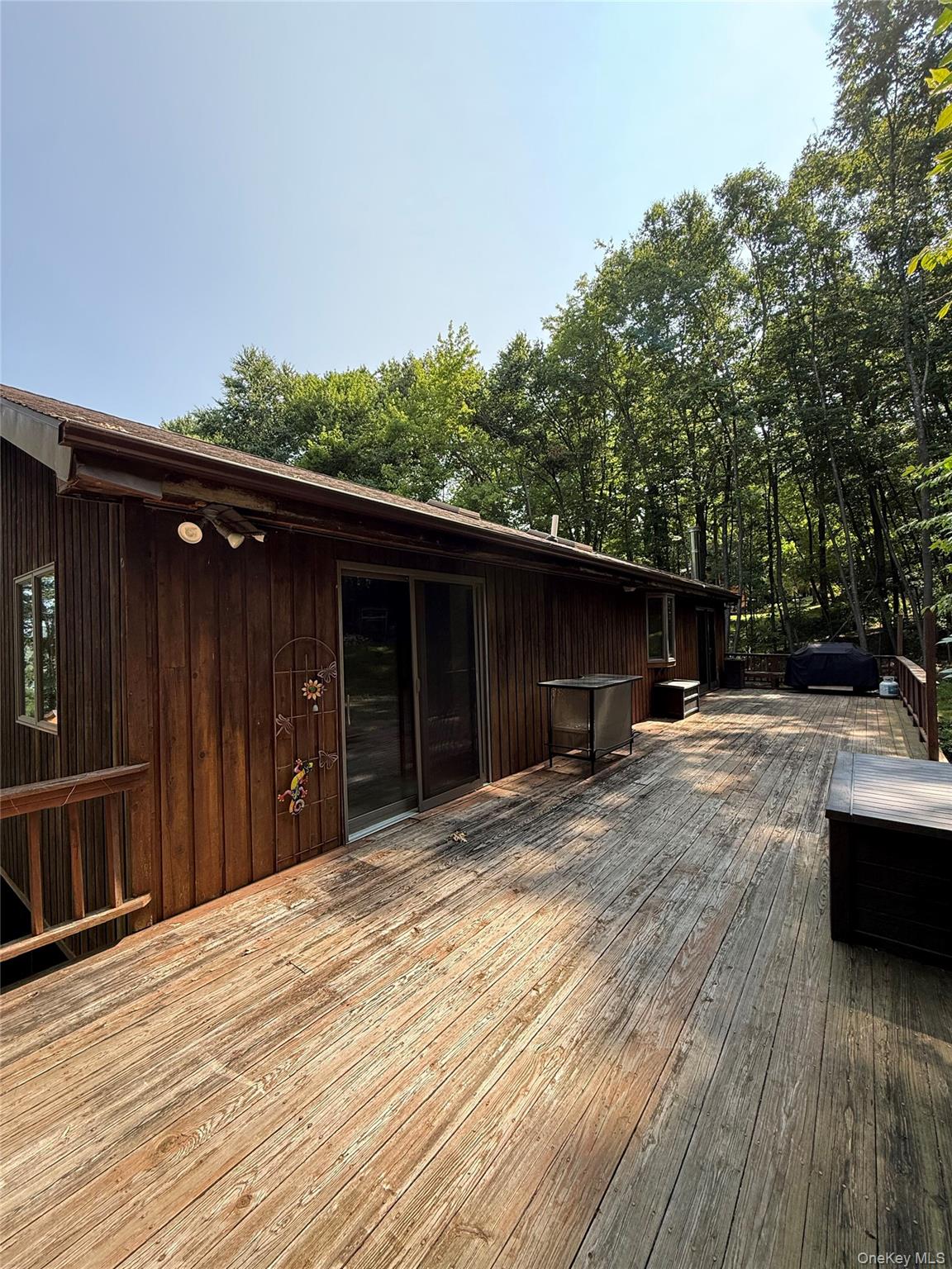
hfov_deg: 85.7
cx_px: 476
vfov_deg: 102.1
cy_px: 634
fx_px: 513
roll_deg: +1.8
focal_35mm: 14
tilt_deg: +1.4
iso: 64
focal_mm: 2.22
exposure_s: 1/313
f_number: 2.2
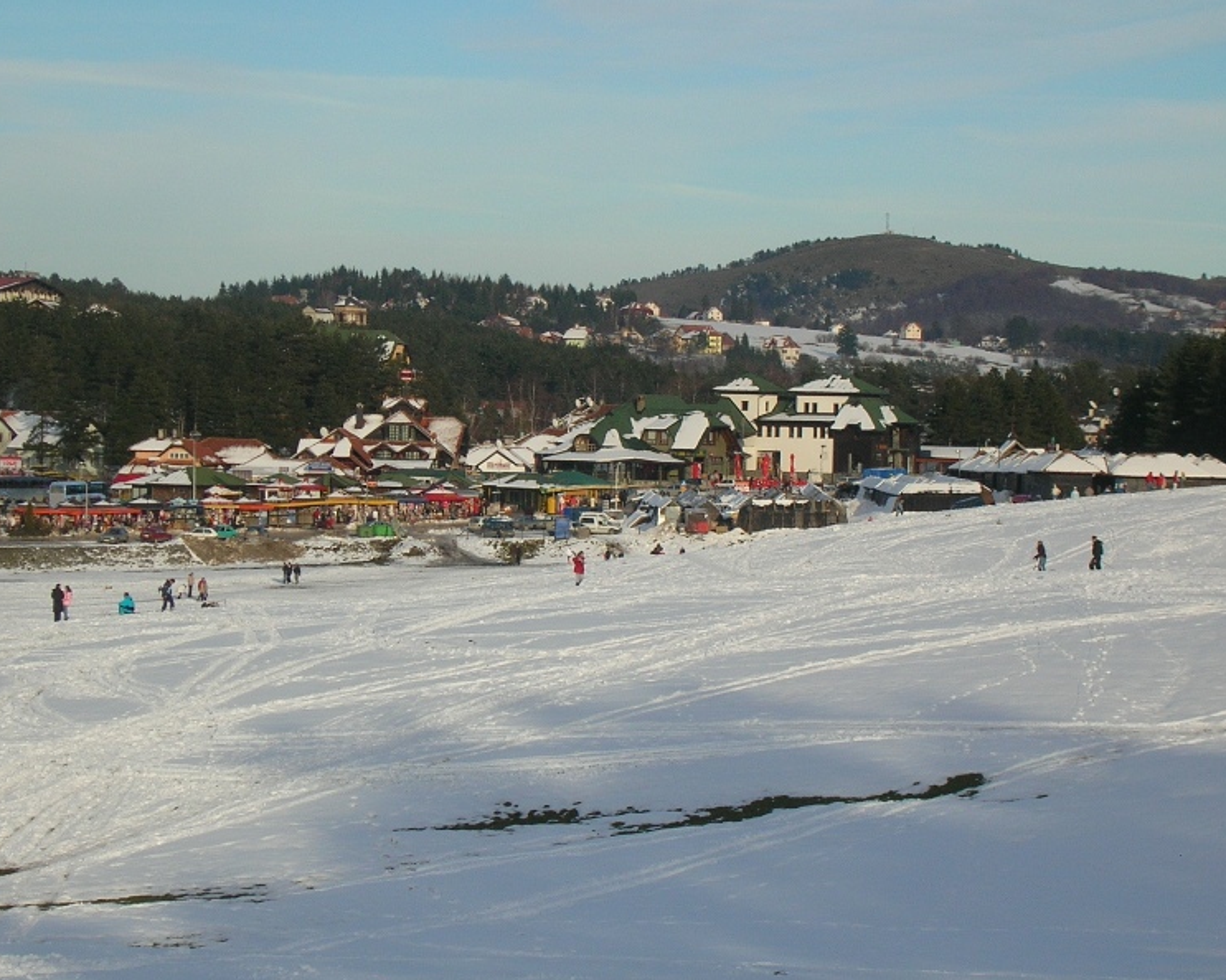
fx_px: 4244
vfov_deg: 13.2
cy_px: 520
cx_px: 576
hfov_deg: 16.4
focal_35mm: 117
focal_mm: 14.5
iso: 50
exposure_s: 1/542
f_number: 4.4
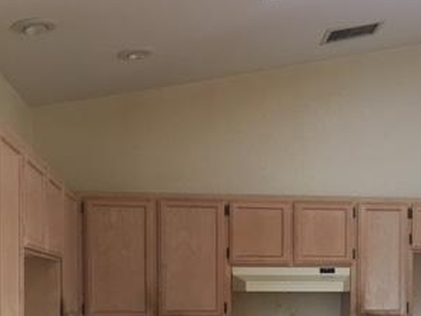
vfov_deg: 22.3
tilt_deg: -2.0
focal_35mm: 63
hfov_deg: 30.4
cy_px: 327
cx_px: 293
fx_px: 766
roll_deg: -1.9
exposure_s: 1/15
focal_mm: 4.15
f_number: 2.2
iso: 32
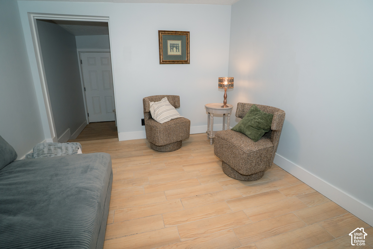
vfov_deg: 68.8
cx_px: 186
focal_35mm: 18
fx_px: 181
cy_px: 124
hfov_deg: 91.6
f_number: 4.5
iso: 800
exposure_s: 1/250
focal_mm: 17
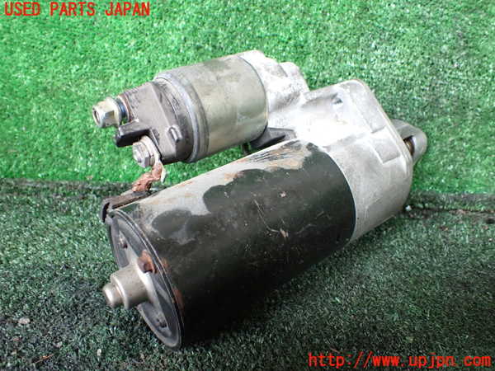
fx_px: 429
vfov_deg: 46.8
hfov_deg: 60.0
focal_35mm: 30
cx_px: 248
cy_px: 186
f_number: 2.3
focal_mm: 5.4
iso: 800
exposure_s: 1/100
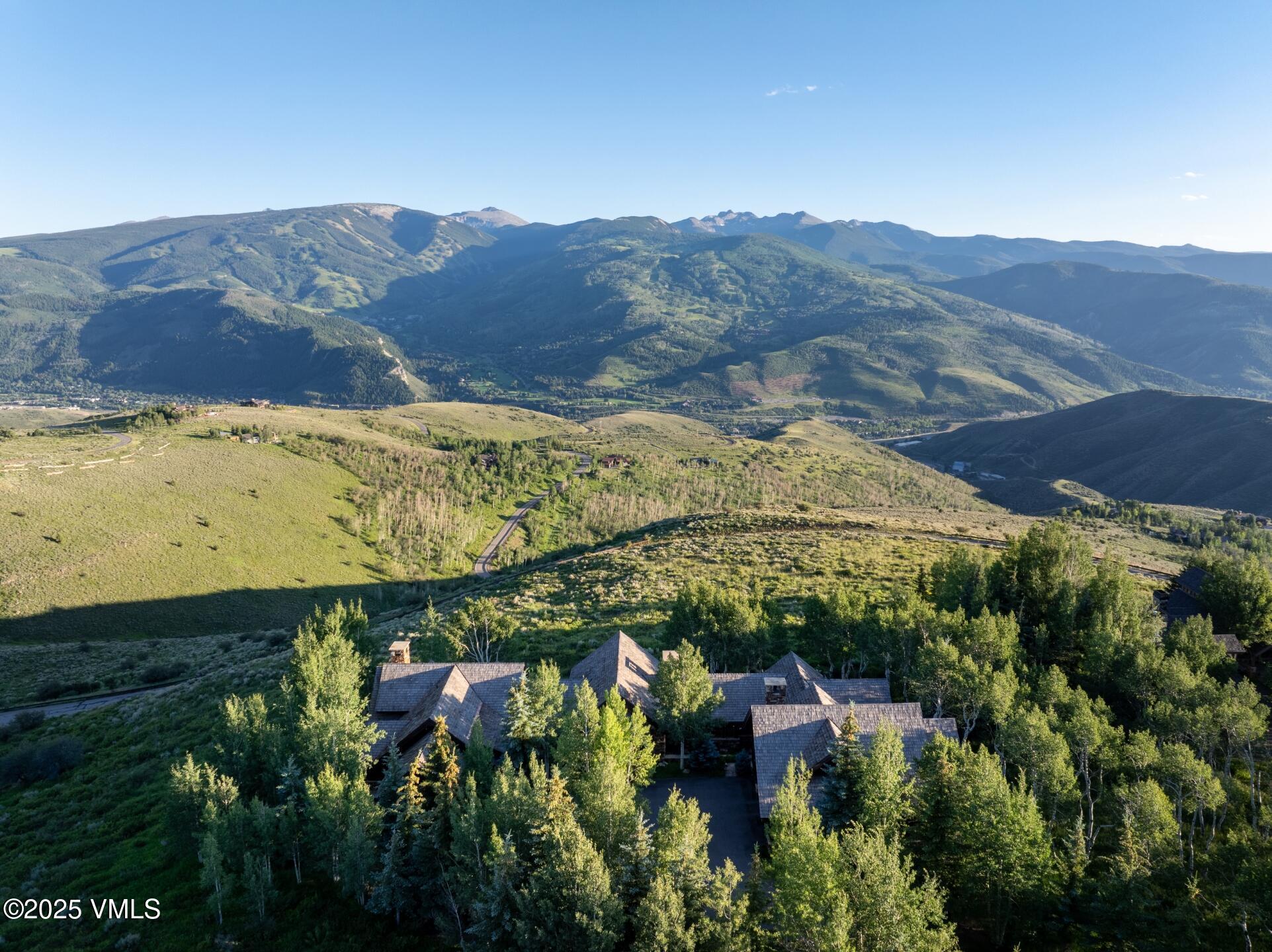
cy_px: 476
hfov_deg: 71.6
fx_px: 881
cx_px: 636
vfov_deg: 56.8
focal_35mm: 24
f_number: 5.6
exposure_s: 1/320
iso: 100
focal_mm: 12.29
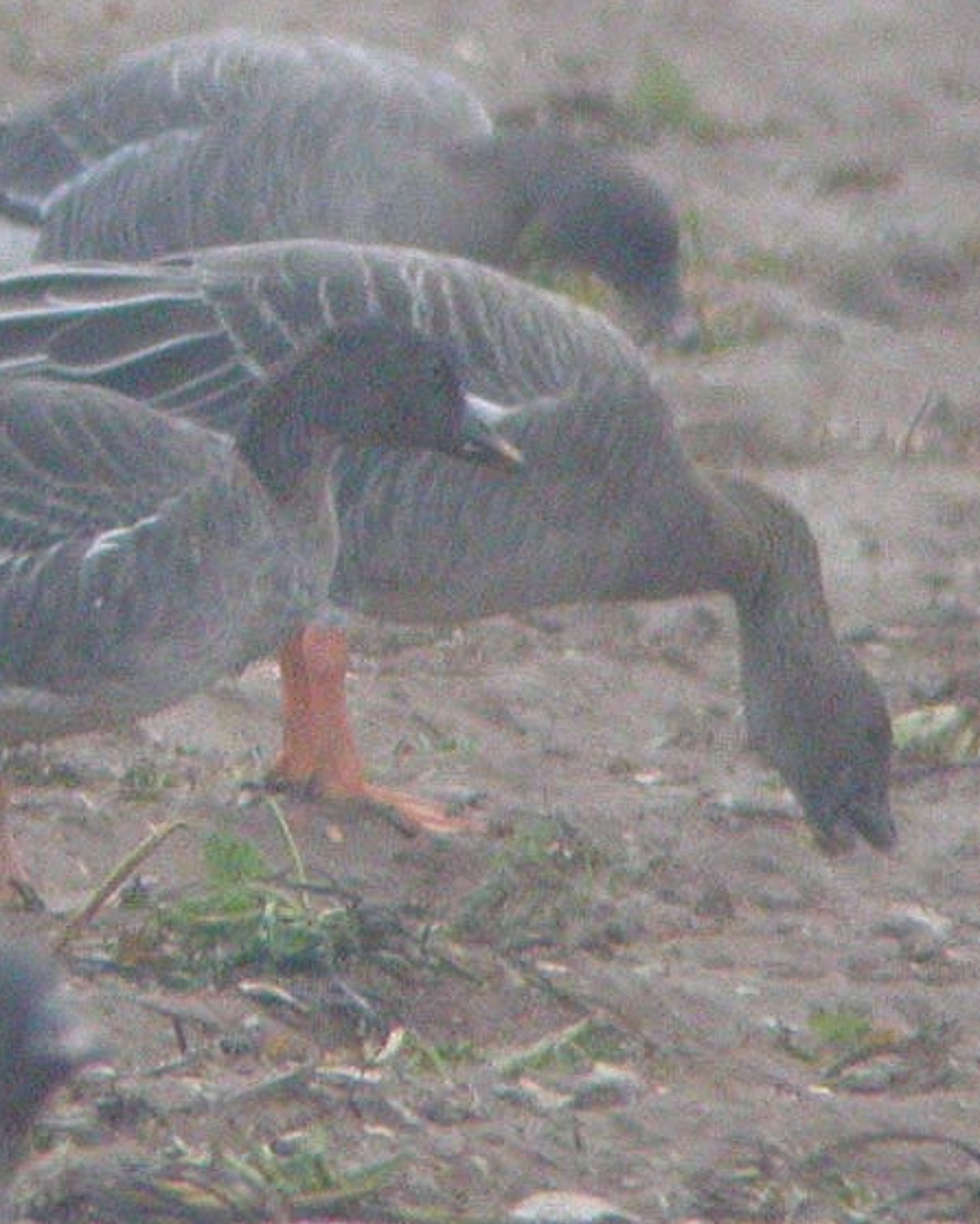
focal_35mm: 202
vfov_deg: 9.6
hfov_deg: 7.7
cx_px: 221
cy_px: 613
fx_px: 7318
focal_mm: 32
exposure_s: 1/105
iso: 400
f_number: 5.1
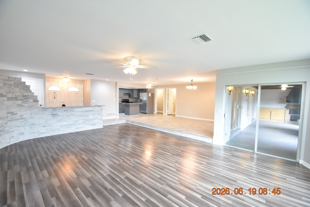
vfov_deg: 77.3
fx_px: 129
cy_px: 104
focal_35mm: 15
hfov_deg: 100.4
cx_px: 155
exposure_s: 1/45
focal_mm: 10
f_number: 3.5
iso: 800
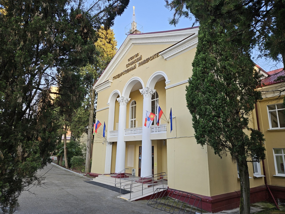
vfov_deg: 58.9
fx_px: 189
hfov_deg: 73.9
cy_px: 107
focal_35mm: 23
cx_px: 142
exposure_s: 1/100
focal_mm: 5.4
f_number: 1.8
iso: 25
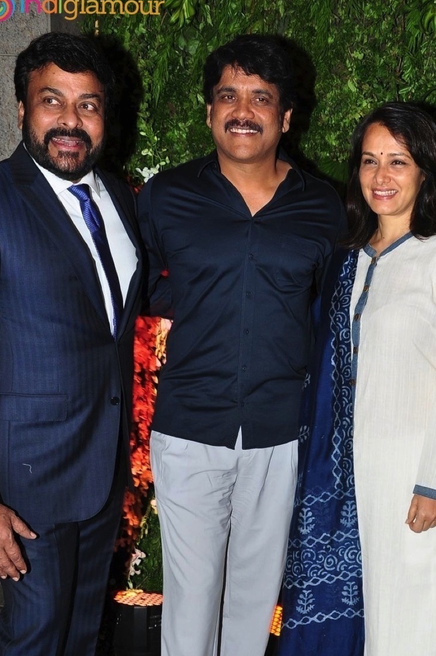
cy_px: 468
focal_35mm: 53
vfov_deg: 36.9
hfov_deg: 25.3
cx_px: 300
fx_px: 965
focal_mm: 24
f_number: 8
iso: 200
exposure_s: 1/125
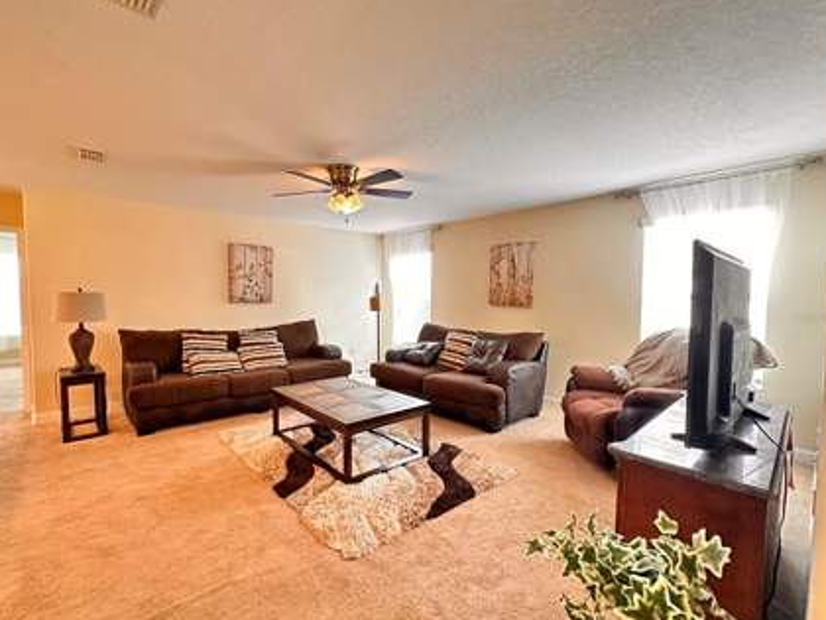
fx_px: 382
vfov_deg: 78.1
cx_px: 376
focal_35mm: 16
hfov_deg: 94.2
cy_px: 317
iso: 1000
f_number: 2.2
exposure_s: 1/60
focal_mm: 2.22
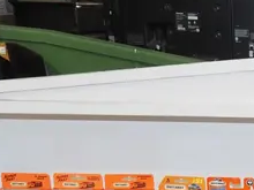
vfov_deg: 10.9
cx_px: 414
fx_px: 888
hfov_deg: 14.8
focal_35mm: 121
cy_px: 412
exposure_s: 1/60
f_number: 5.6
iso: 1000
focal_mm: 13
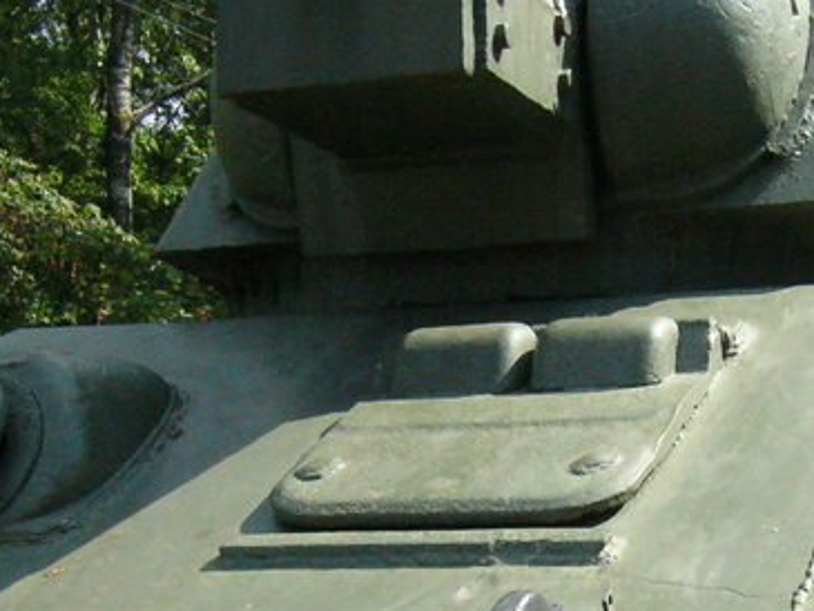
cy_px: 535
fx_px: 1788
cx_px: 609
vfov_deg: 19.1
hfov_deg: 25.4
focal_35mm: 76
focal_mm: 5.8
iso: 400
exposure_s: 1/800
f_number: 8
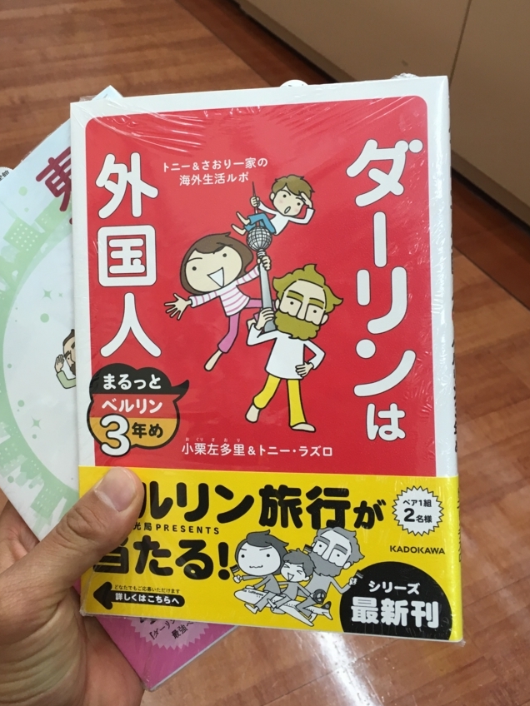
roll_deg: -1.7
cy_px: 291
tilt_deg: -41.0
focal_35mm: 35
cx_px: 216
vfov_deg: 52.4
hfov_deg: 40.5
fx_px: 715
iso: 32
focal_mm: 4.15
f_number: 2.2
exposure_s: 1/30
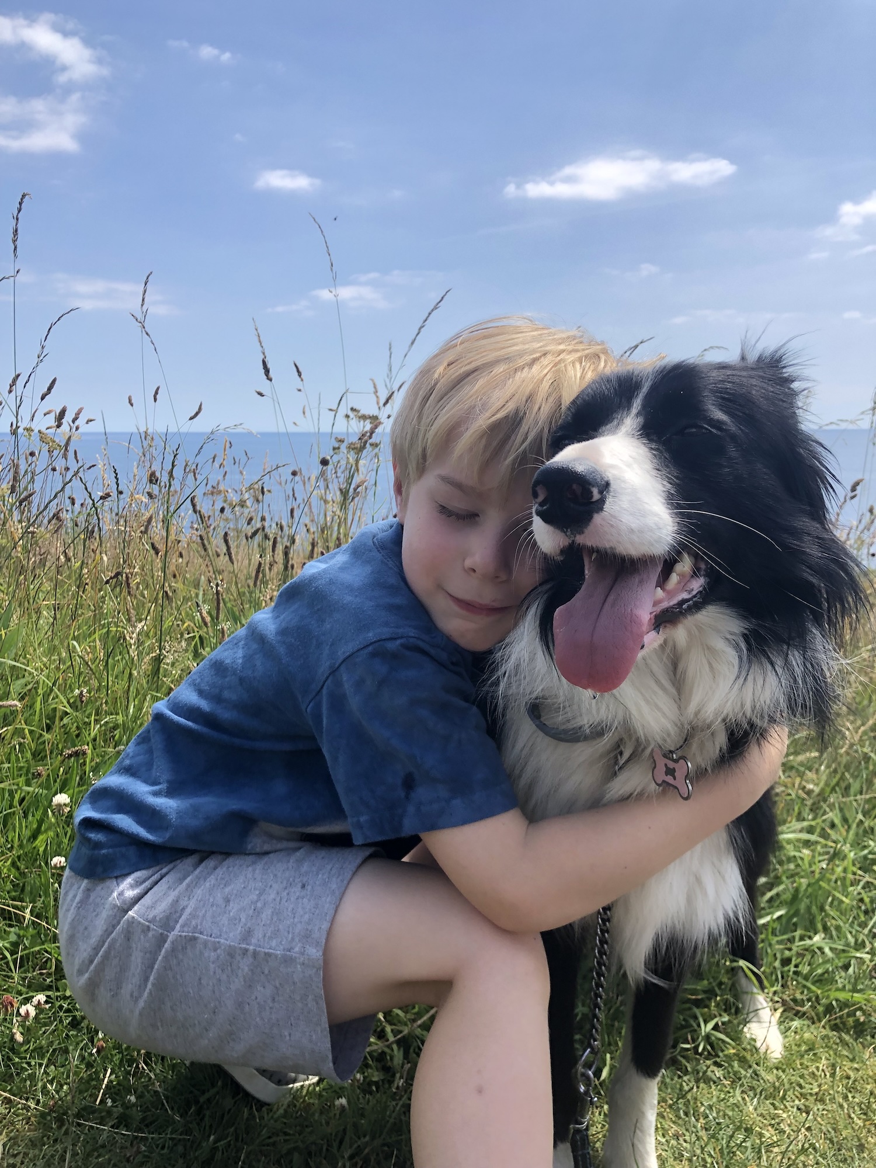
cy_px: 584
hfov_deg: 49.7
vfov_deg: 63.4
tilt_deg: -11.8
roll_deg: -0.1
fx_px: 945
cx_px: 438
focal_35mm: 28
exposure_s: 1/1297
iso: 20
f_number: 1.8
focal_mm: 4
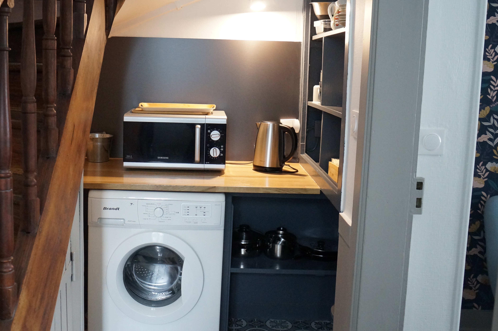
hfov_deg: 49.4
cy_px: 139
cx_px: 212
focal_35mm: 39
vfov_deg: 34.1
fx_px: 539
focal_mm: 20
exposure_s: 1/60
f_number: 4
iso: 2000
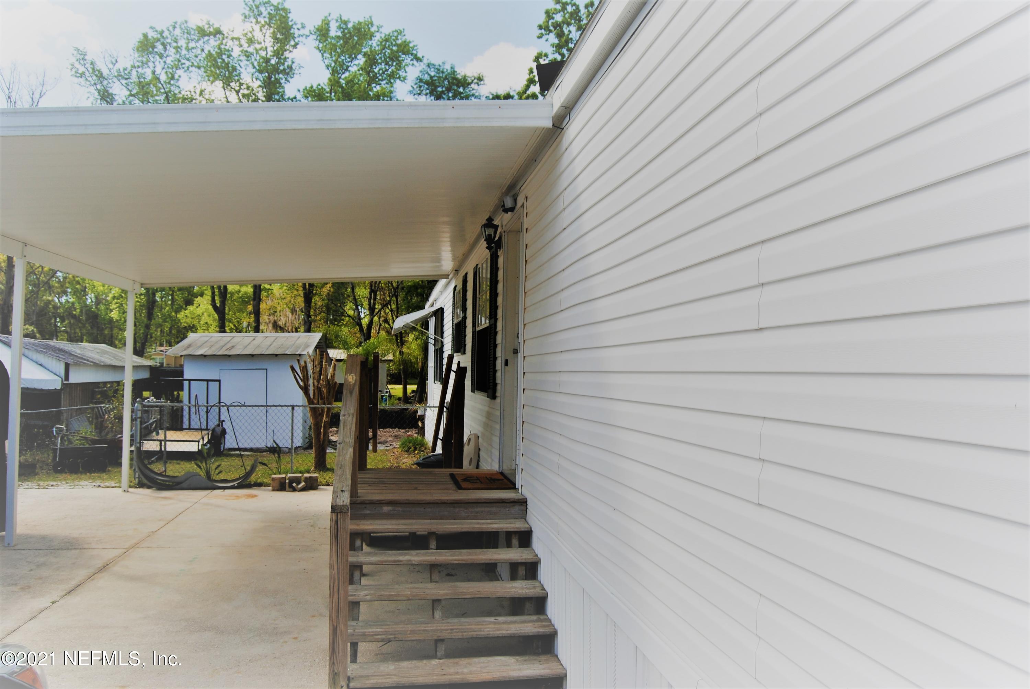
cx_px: 515
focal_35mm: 27
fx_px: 773
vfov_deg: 48.0
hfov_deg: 67.3
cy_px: 344
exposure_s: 1/250
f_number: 8
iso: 100
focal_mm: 18
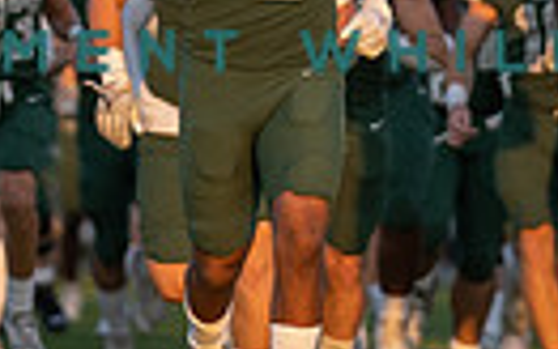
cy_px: 70
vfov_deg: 1.3
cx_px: 86
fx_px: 15518
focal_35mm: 1020
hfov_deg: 2.1
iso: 320
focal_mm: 200
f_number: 2.8
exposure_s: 1/1600
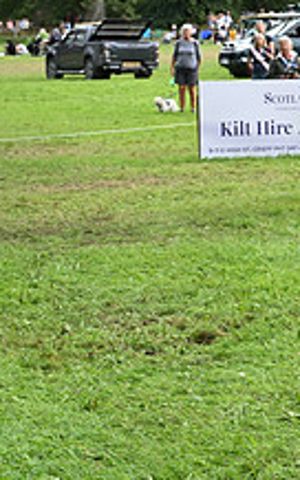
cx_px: 609
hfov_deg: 8.8
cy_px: 76
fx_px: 1847
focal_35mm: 141
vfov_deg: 14.7
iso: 1250
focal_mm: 52
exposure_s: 1/1250
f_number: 5.6
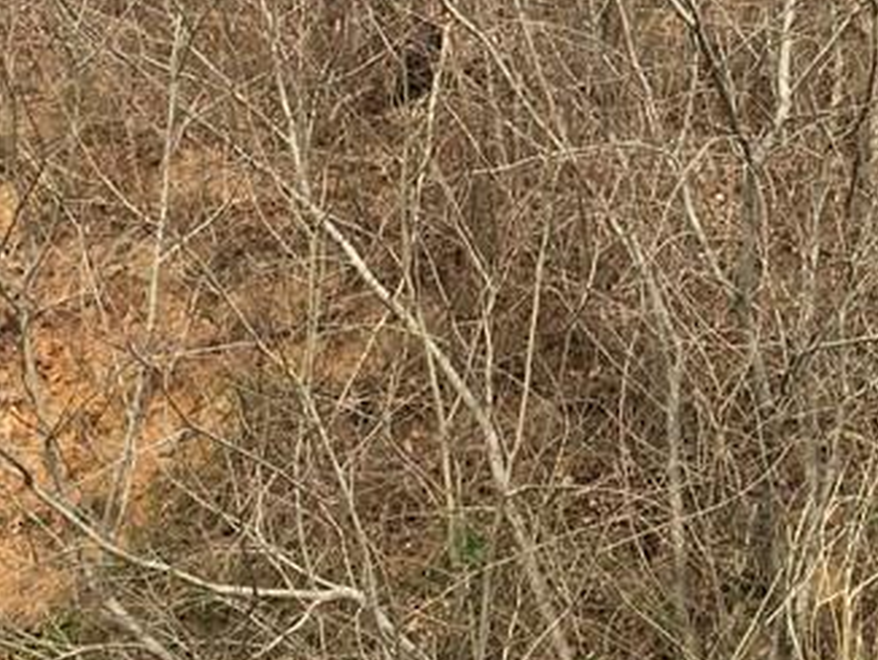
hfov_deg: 21.4
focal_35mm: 91
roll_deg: +1.0
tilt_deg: +11.9
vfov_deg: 16.1
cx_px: 641
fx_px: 2310
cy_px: 137
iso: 25
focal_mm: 4.15
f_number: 2.2
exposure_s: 1/641
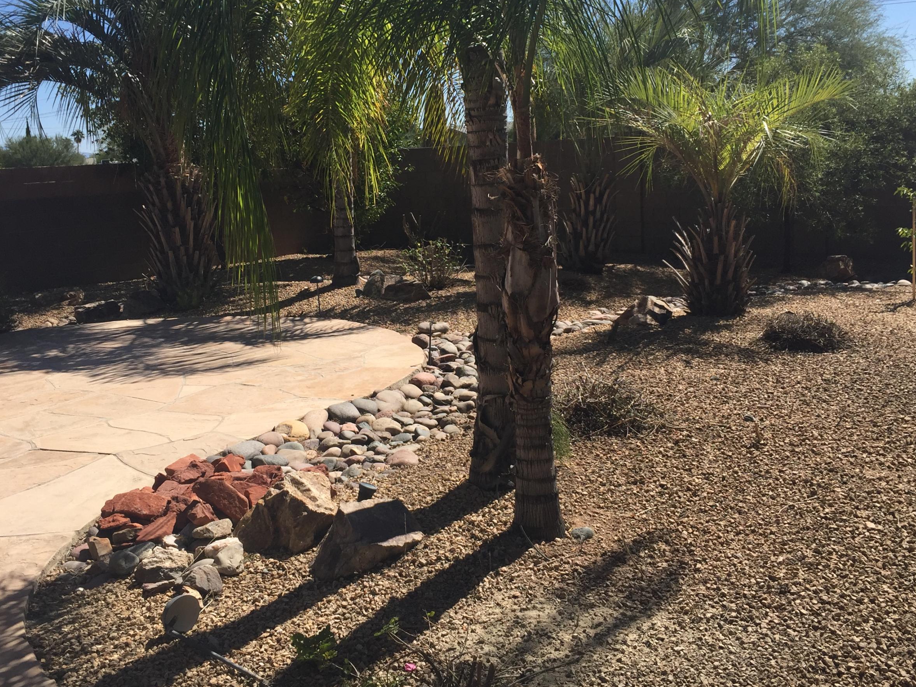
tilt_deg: -8.8
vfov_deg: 38.6
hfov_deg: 50.1
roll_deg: +1.5
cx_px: 422
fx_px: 979
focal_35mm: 37
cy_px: 286
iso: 32
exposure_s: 1/1980
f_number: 2.2
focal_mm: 4.15
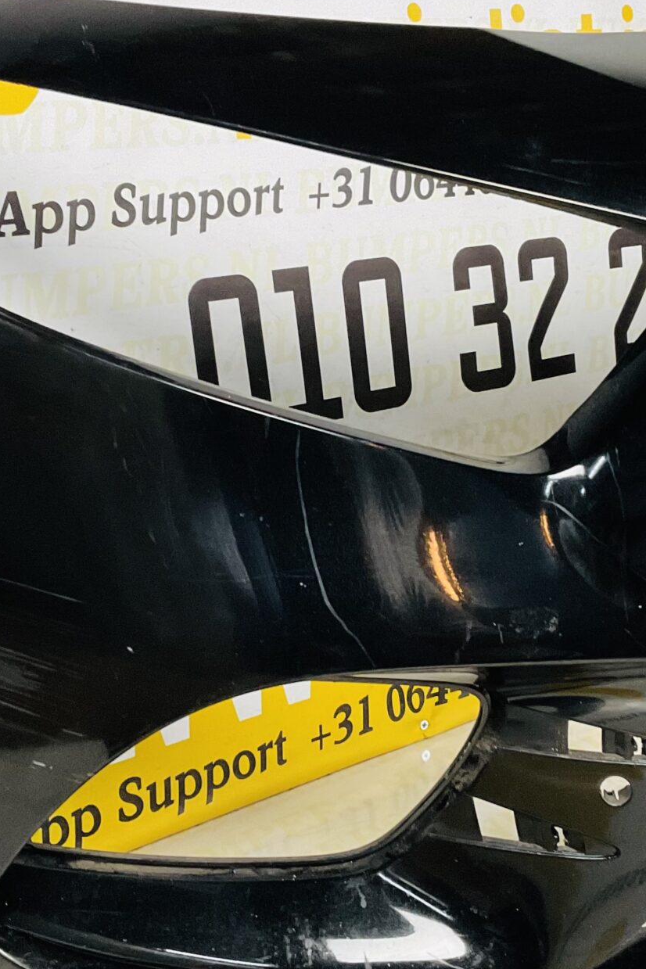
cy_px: 506
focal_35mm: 55
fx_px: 1480
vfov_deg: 36.2
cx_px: 354
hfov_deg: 24.6
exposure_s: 1/50
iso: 125
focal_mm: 3
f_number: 1.8
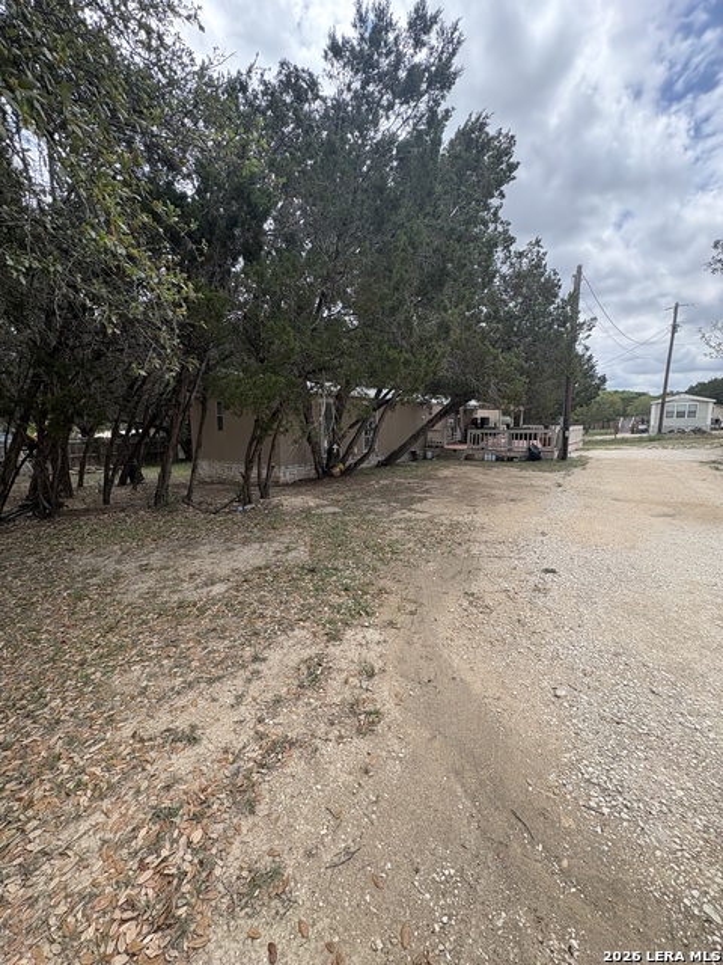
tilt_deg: -8.4
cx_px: 362
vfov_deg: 102.1
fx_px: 390
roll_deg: -0.3
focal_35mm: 14
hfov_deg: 85.7
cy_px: 482
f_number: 2.2
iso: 40
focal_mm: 2.22
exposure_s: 1/473
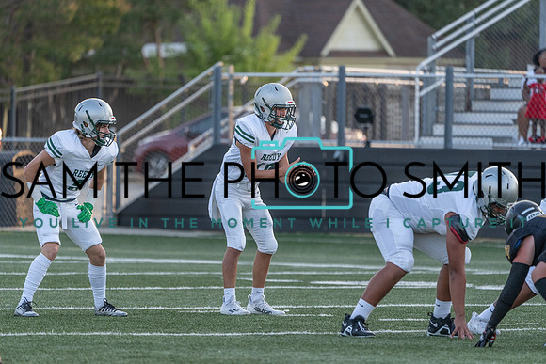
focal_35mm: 400
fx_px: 6068
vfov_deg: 3.4
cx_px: 273
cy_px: 182
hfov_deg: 5.2
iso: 1000
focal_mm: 400
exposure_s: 1/1000
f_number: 5.6
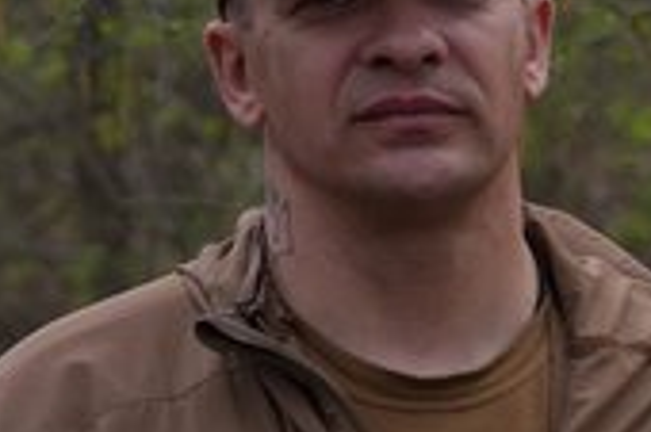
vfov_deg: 7.7
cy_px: 189
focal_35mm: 179
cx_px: 540
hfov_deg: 11.4
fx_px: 3234
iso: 2500
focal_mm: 51
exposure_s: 1/6400
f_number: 4
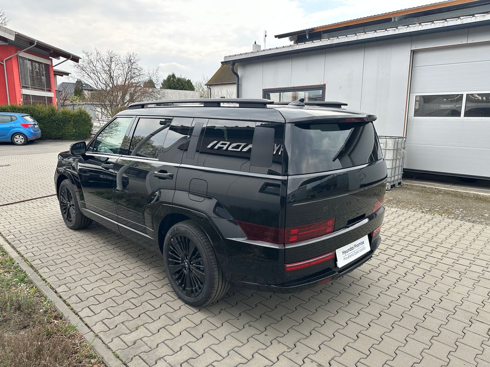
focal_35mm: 24
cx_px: 245
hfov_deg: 71.6
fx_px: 340
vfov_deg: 56.8
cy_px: 184
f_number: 1.78
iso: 80
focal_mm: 6.86
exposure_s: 1/690
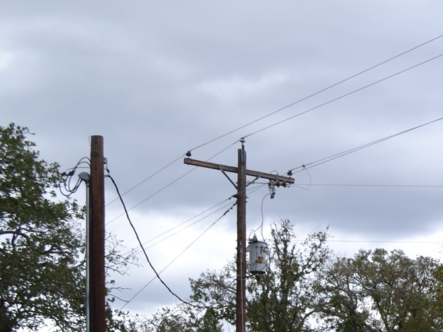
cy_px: 440
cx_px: 655
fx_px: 1433
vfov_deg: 12.8
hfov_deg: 16.1
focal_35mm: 112
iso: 100
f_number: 5.6
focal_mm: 24
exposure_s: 1/125
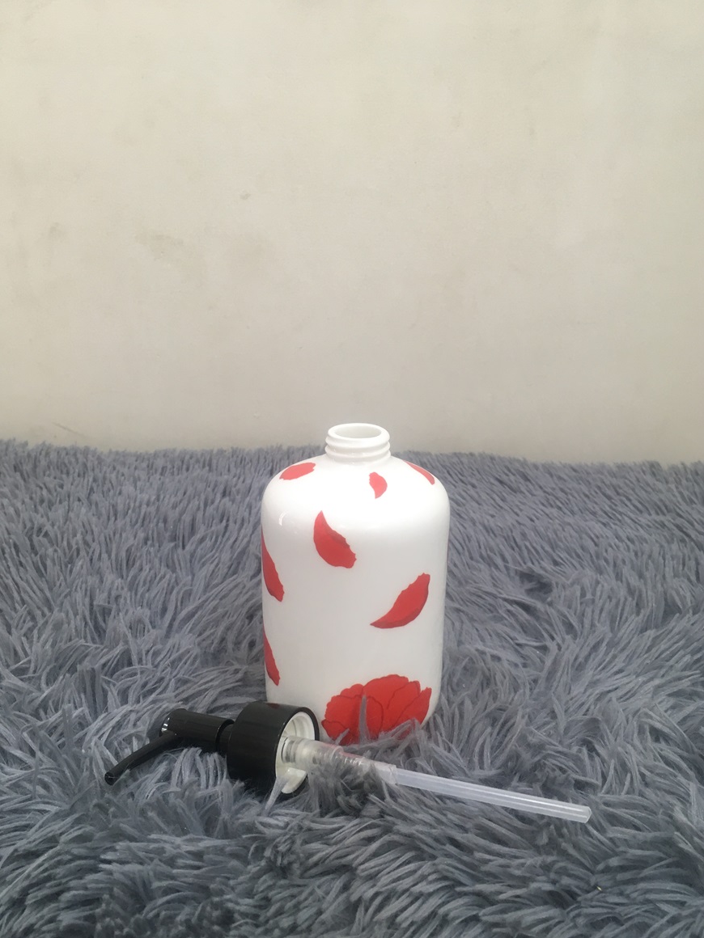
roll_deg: -1.1
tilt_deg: -23.3
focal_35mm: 30
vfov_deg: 60.0
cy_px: 484
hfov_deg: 46.8
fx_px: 813
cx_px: 363
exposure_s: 1/33
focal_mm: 4.15
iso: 100
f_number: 2.2
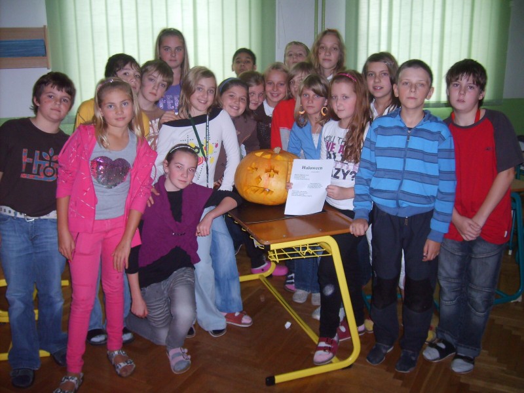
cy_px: 196
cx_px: 262
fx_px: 530
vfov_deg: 40.7
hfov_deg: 52.6
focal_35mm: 35
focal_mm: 5.8
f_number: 2.8
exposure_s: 1/45
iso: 133
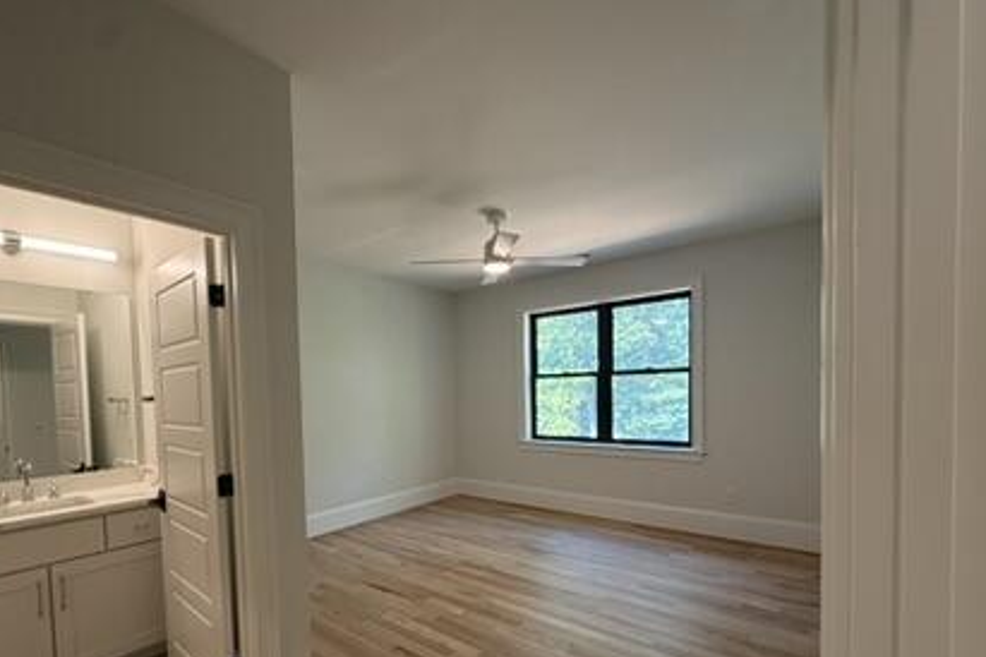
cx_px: 439
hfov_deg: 92.9
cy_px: 410
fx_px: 466
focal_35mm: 17
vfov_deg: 69.3
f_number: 2.2
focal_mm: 2.22
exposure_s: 1/120
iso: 160
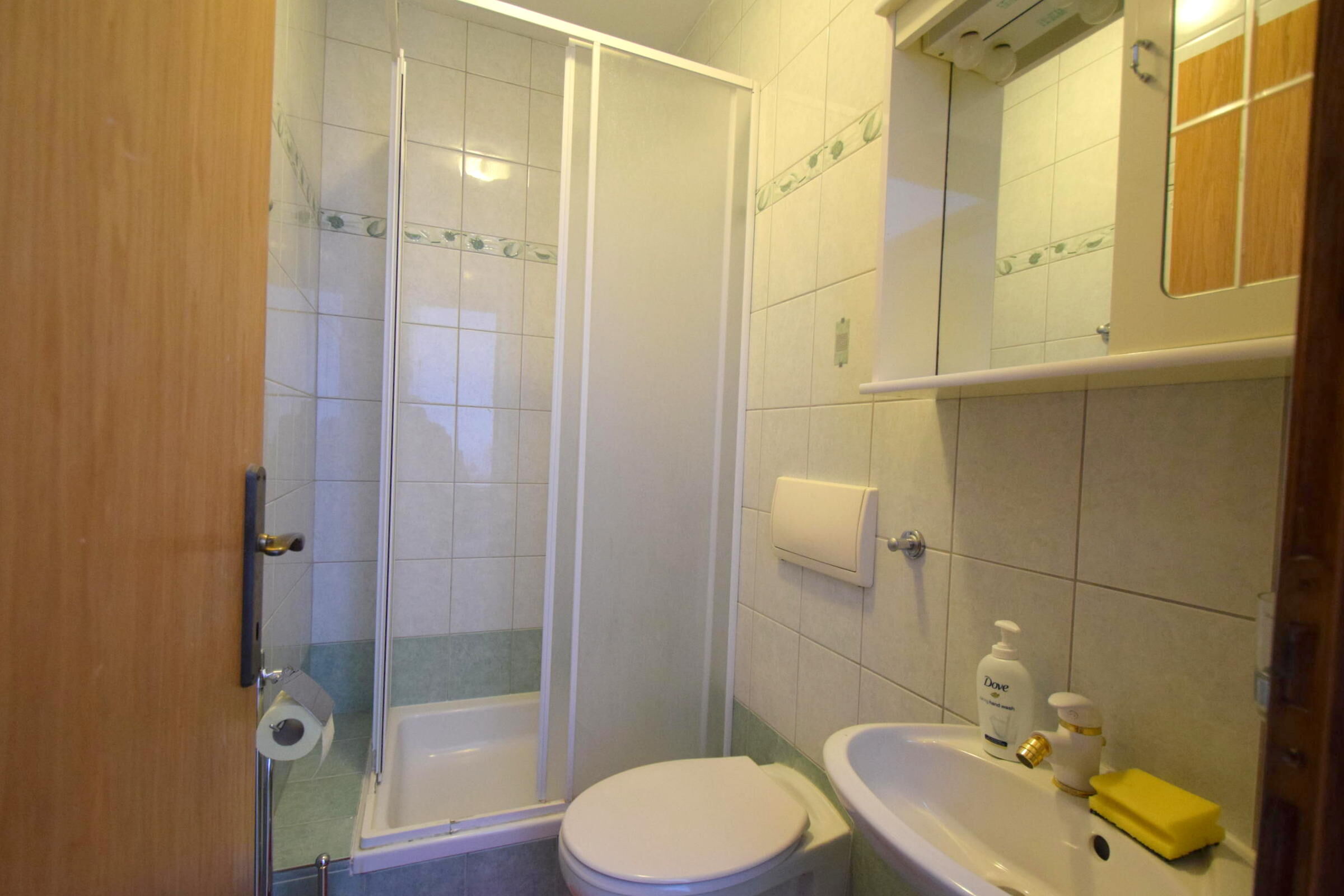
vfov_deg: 77.3
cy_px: 448
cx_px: 672
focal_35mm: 15
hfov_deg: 100.4
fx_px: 560
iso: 1600
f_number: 3.5
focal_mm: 10
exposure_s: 1/60
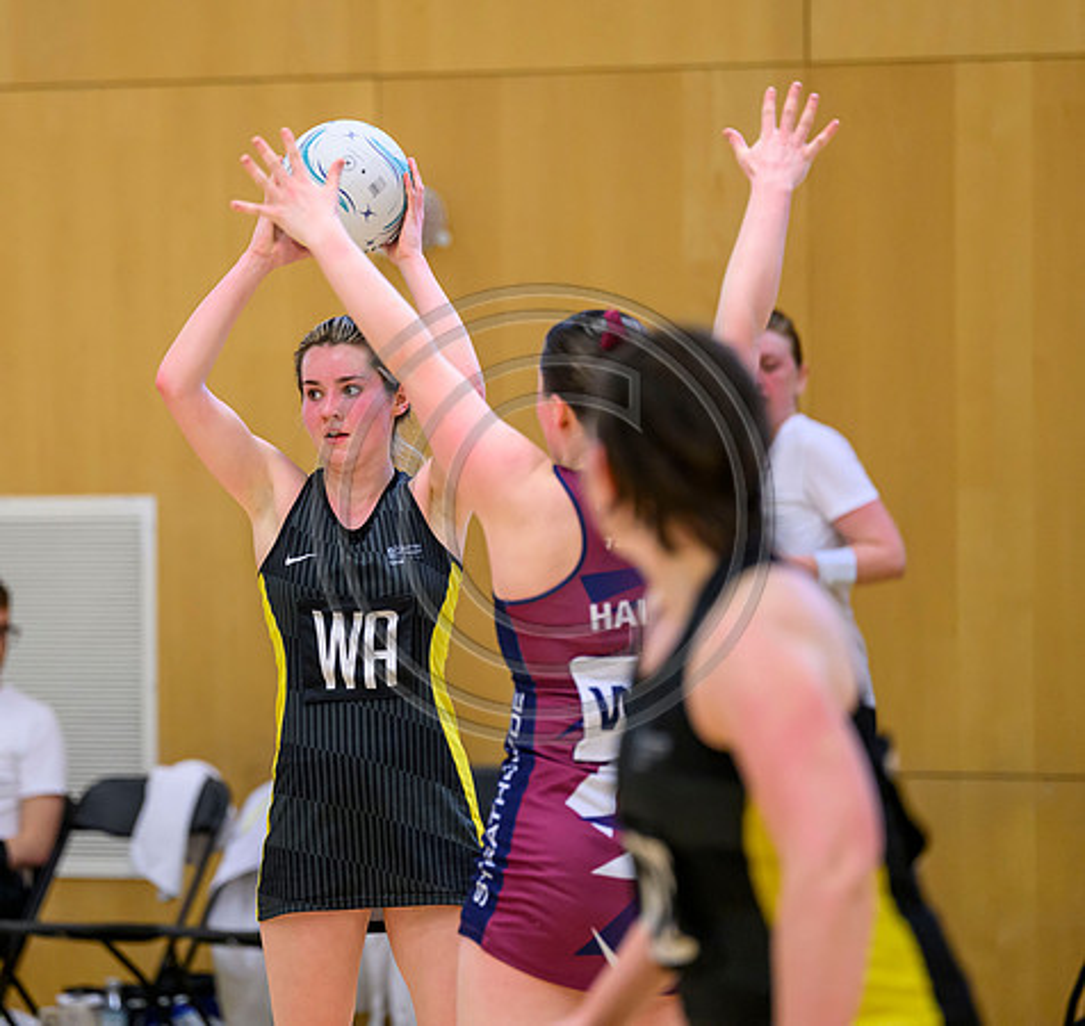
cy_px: 474
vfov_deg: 6.2
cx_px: 323
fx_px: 9485
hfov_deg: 6.5
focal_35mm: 275
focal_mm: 200
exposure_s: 1/800
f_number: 3.2
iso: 3200
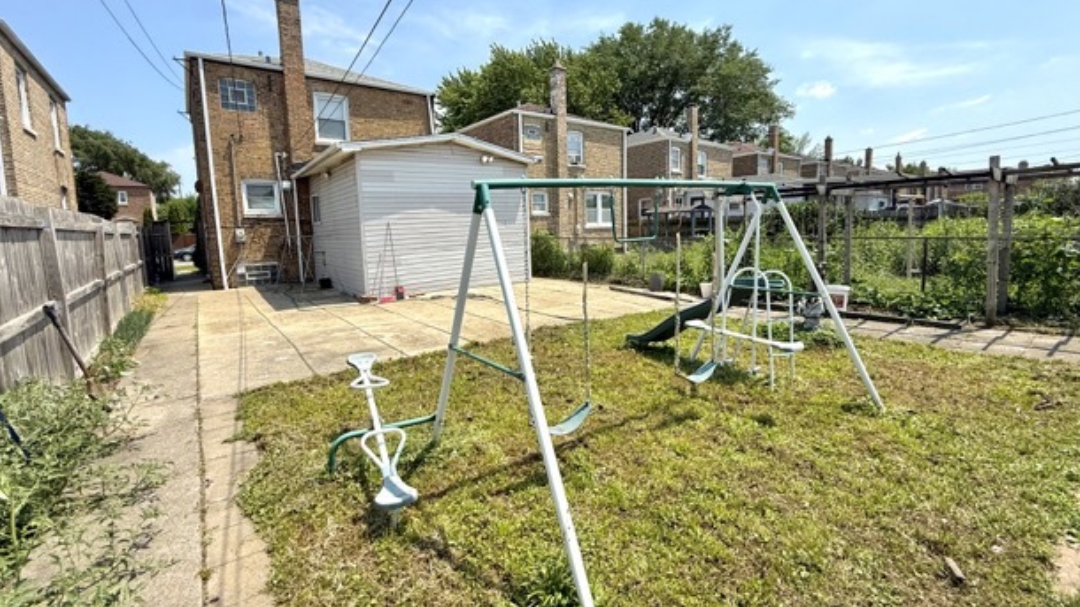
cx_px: 542
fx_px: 458
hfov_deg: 99.4
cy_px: 273
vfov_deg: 66.9
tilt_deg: -5.4
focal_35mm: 16
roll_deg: +0.9
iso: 50
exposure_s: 1/2092
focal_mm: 2.22
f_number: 2.2
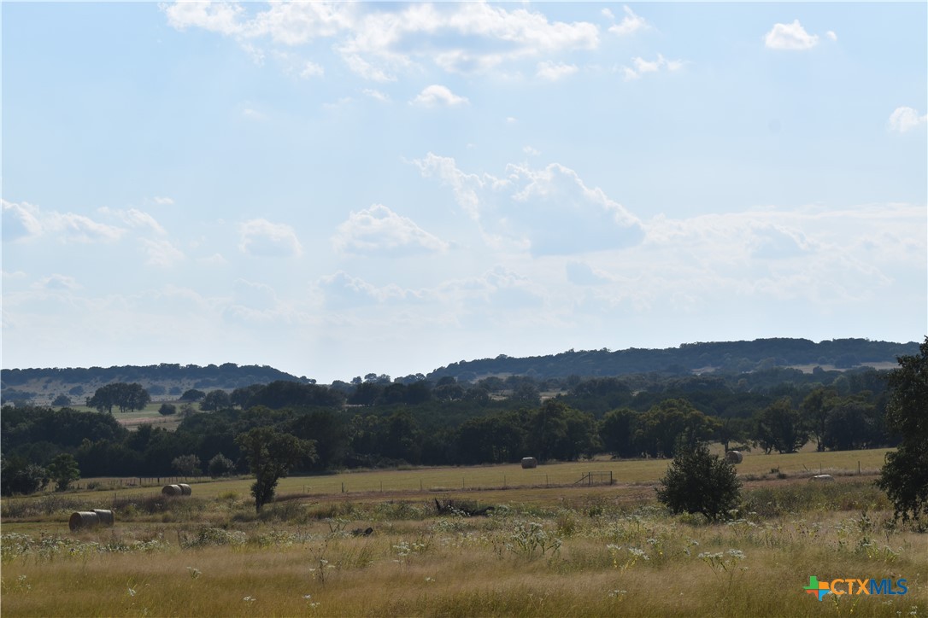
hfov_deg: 26.0
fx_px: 2011
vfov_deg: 17.5
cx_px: 464
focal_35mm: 78
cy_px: 309
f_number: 11
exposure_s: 1/500
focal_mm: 52
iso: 100
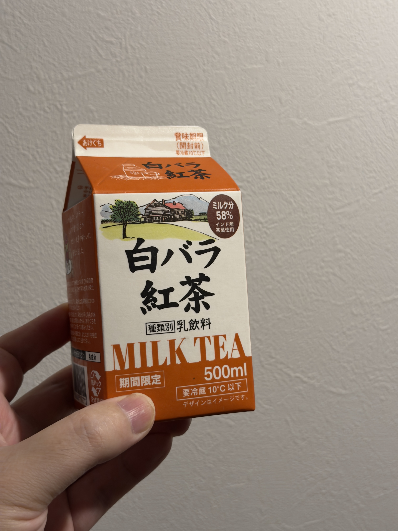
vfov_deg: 39.7
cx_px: 199
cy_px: 266
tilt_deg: -10.8
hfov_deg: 30.3
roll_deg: -1.8
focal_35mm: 48
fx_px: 736
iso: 125
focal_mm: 6.76
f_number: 1.78
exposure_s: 1/50
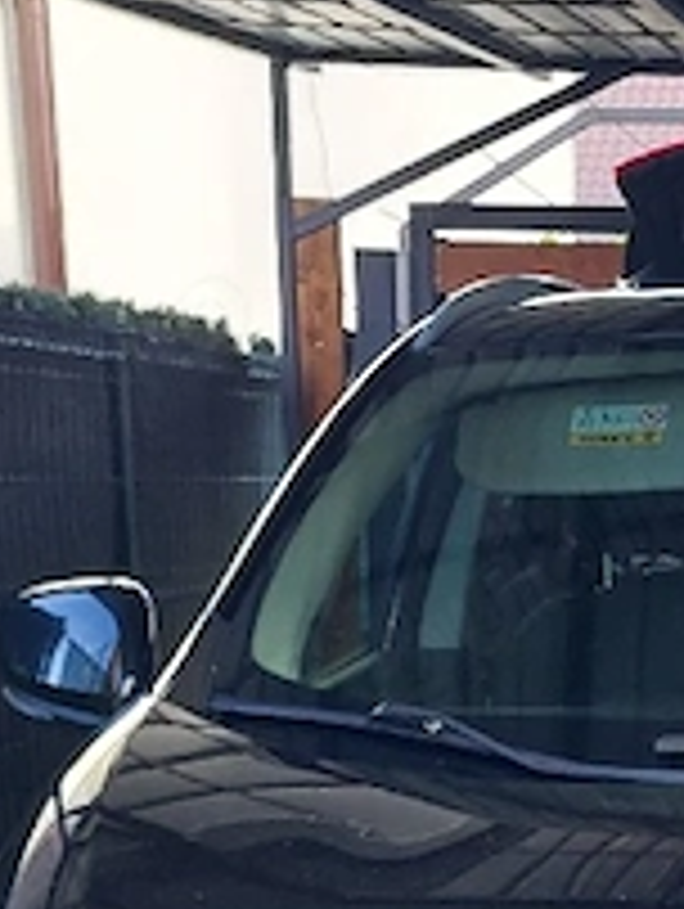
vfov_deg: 18.0
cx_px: 837
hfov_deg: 14.5
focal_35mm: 99
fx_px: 2603
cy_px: 1300
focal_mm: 5.23
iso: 64
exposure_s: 1/100
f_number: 1.8
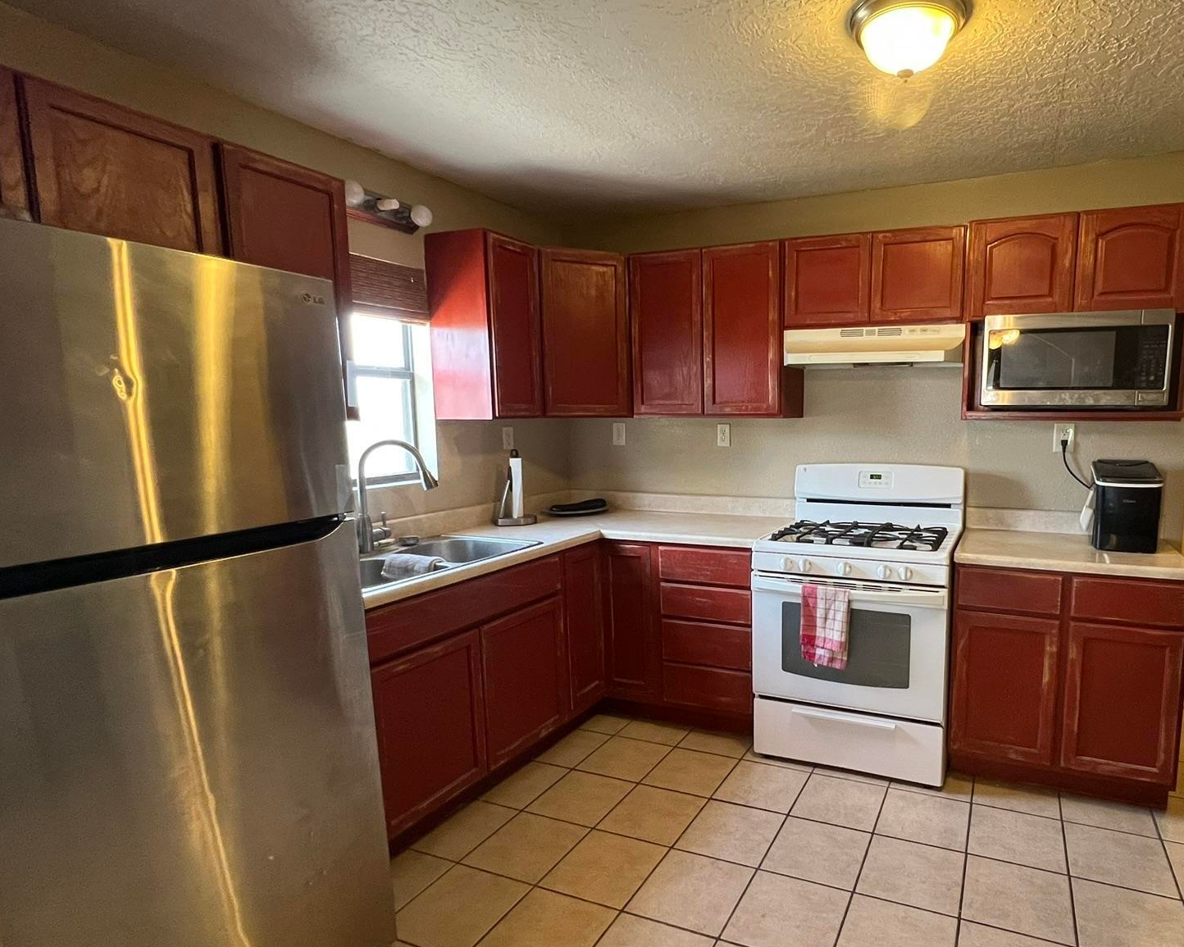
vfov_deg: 73.7
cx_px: 767
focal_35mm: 18
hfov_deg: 84.0
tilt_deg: -7.9
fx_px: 631
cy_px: 505
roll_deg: +0.8
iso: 400
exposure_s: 1/60
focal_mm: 1.57
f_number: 1.8
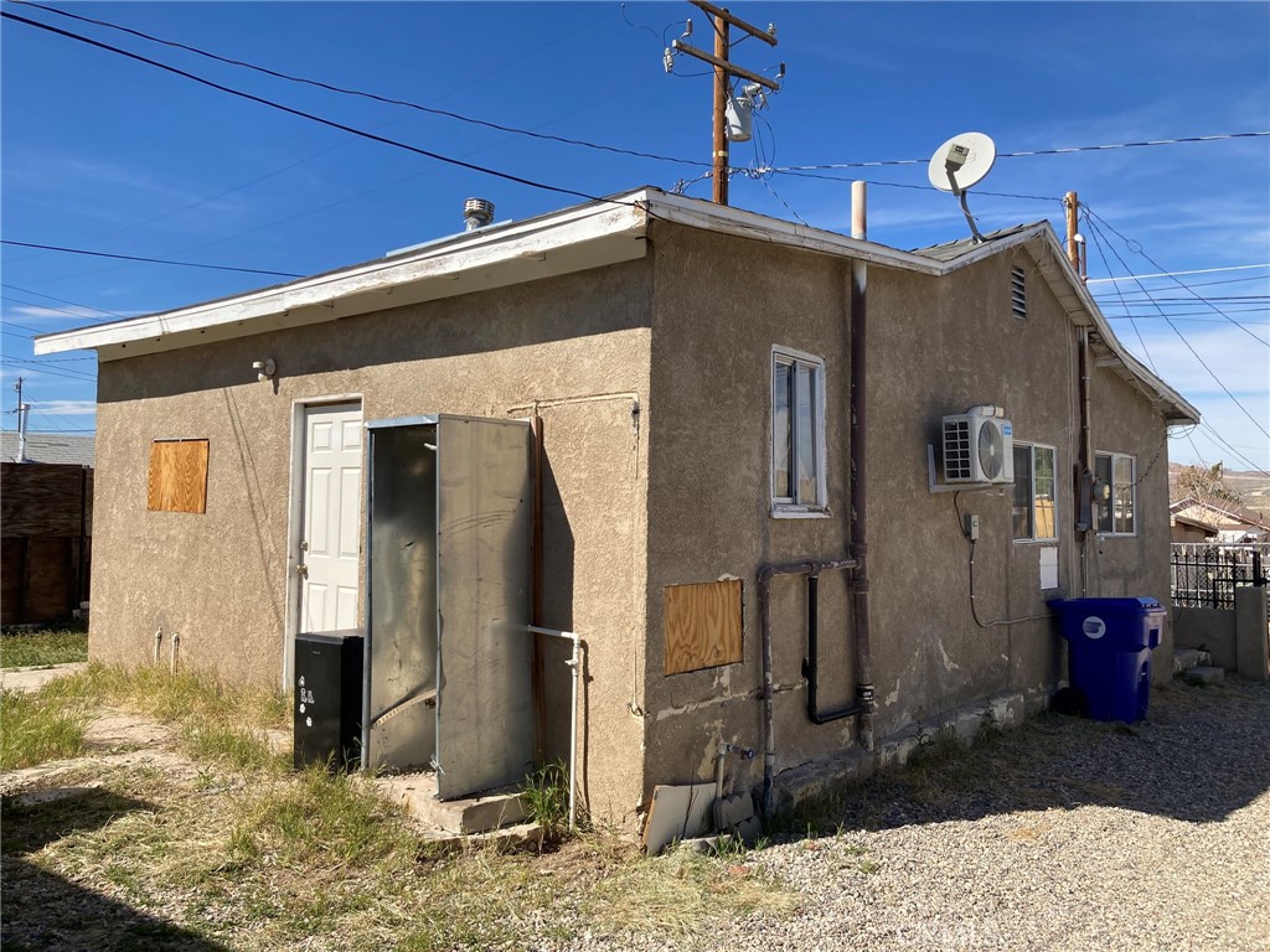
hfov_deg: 63.4
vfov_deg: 49.7
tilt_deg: +4.8
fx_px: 1027
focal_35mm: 28
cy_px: 476
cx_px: 635
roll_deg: -1.3
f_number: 1.8
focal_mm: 3.99
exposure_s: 1/2024
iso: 20
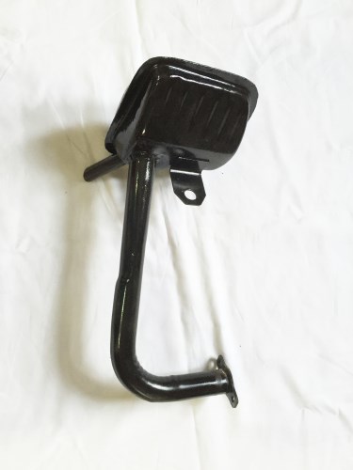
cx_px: 176
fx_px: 394
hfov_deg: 48.2
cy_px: 235
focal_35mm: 29
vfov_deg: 61.7
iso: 100
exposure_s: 1/30
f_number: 2.2
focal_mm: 4.15
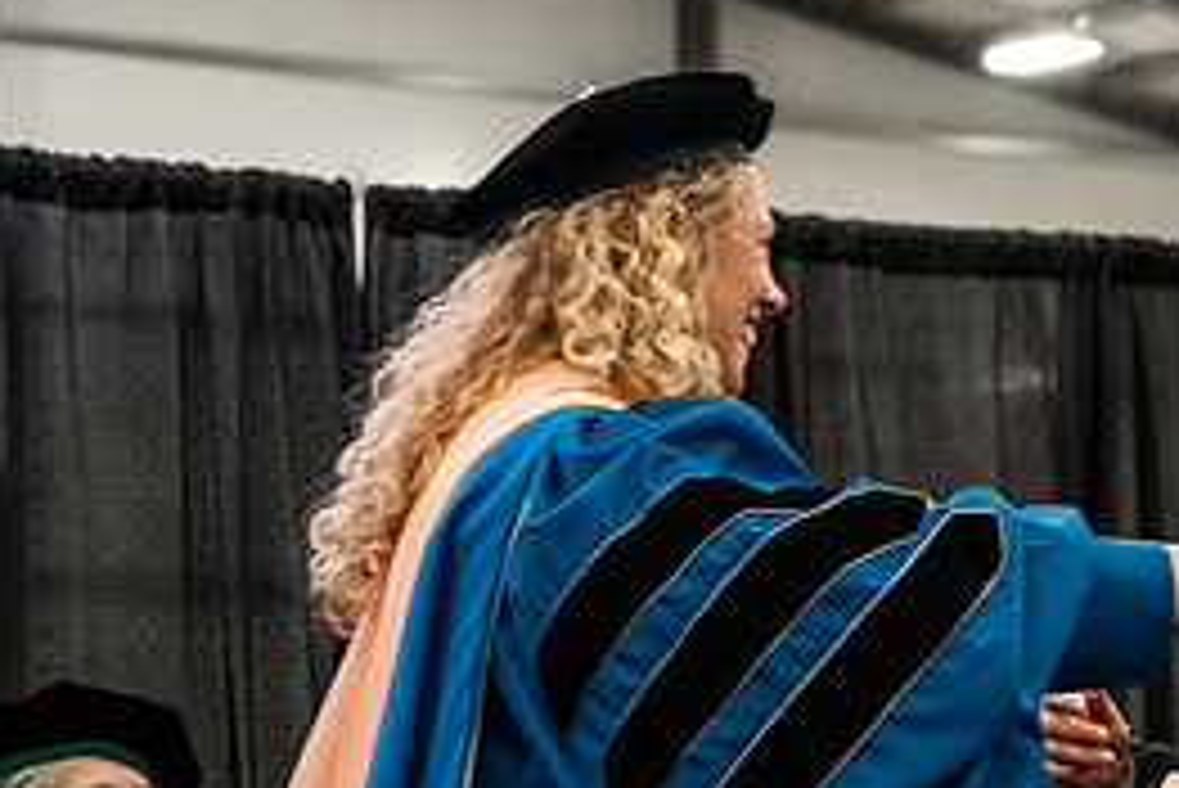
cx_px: 1287
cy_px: 624
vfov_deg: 8.8
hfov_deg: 13.0
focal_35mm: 155
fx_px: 5079
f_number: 5
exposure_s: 1/250
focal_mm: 70
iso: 6400
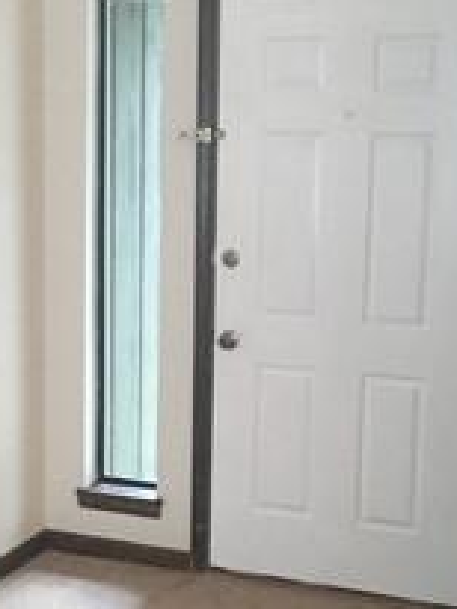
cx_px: 160
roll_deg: -1.6
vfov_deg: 28.5
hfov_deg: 21.6
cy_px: 330
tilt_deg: -7.8
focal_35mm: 68
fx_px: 1196
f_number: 2.2
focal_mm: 4.15
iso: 50
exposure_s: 1/4
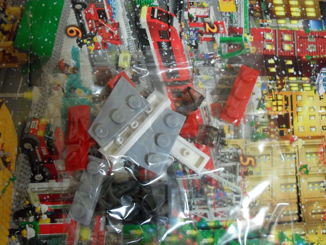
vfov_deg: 40.7
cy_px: 122
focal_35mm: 35
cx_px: 163
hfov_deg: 52.6
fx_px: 330
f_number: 2.8
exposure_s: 1/10
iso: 200
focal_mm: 6.2
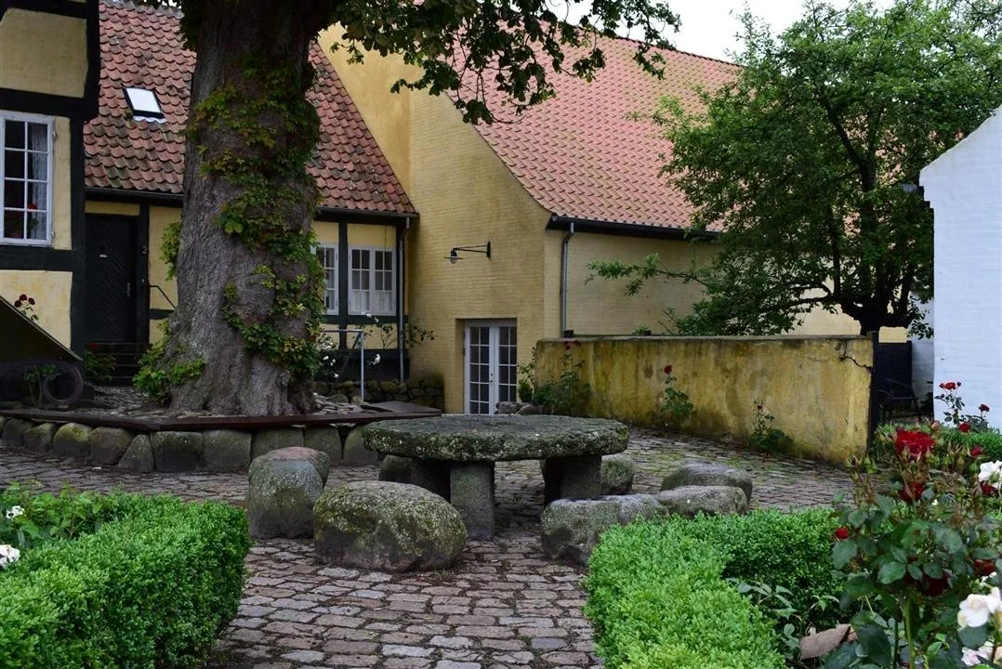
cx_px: 501
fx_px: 1128
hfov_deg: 47.9
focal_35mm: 40
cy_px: 334
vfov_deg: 33.1
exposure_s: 1/125
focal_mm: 27
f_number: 9
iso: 400
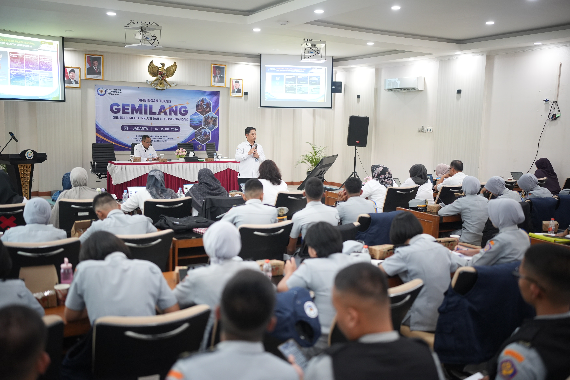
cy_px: 190
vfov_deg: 37.9
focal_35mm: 35
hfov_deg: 54.4
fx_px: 554
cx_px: 285
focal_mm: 35
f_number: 1.4
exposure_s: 1/183
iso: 1250
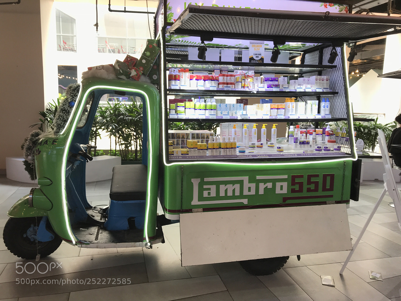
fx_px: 324
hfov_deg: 63.4
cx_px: 200
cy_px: 150
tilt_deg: -7.4
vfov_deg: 49.7
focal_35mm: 28
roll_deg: -1.5
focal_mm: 3.99
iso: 25
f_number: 1.8
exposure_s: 1/50
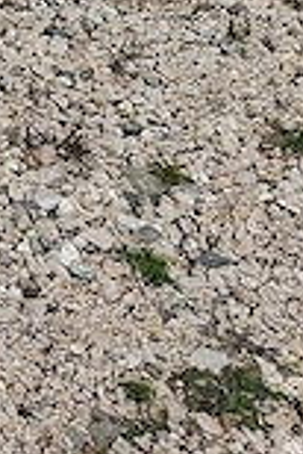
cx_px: -518
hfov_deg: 11.2
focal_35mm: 93
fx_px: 1171
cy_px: -180
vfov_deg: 19.7
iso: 50
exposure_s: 1/385
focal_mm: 5.54
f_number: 1.8
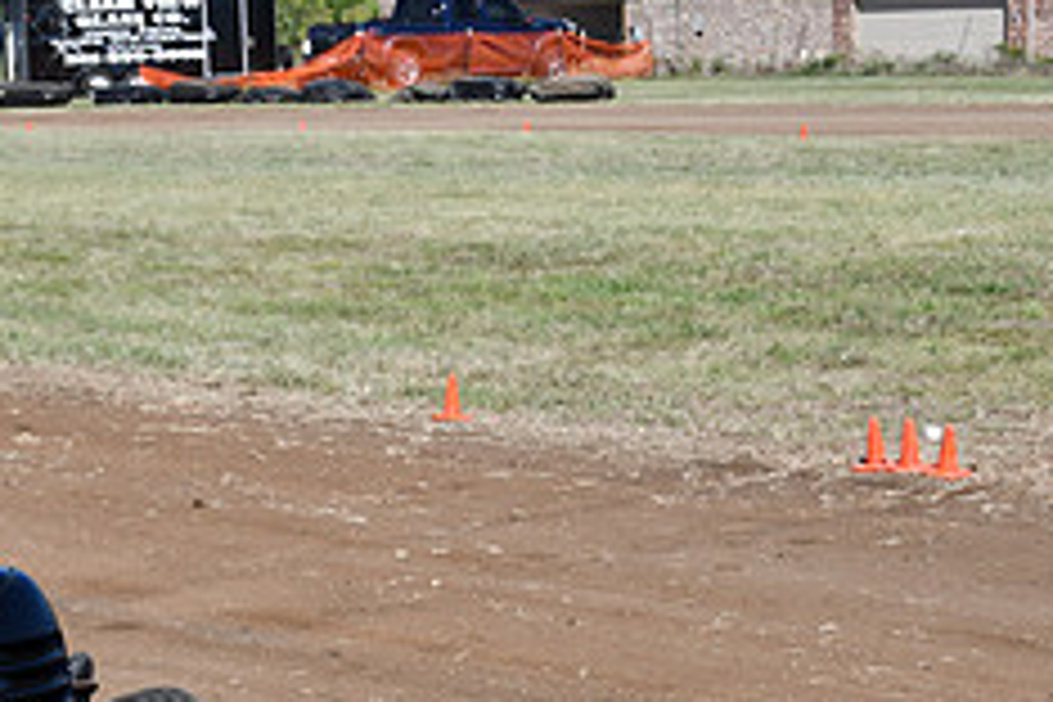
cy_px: 479
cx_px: 261
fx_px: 3480
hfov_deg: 17.1
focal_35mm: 119
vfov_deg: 11.5
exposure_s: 1/320
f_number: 9
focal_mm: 32
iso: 100
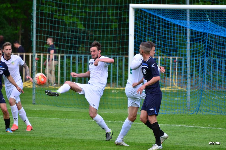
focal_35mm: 450
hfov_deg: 4.6
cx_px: 113
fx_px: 2819
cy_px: 75
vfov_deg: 3.0
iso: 640
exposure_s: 1/500
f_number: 5.6
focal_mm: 300
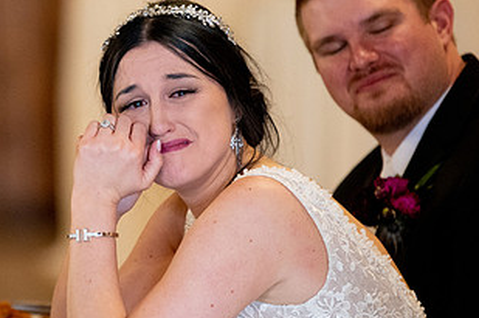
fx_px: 4902
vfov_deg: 3.7
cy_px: 192
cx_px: 61
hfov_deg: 5.6
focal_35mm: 369
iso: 6400
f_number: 2.8
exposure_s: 1/125
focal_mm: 185
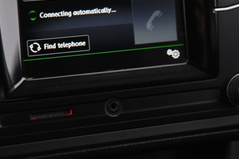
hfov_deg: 18.1
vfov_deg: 12.1
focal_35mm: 113
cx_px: 87
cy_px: 47
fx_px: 750
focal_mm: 66
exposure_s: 1/6
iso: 1000
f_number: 4
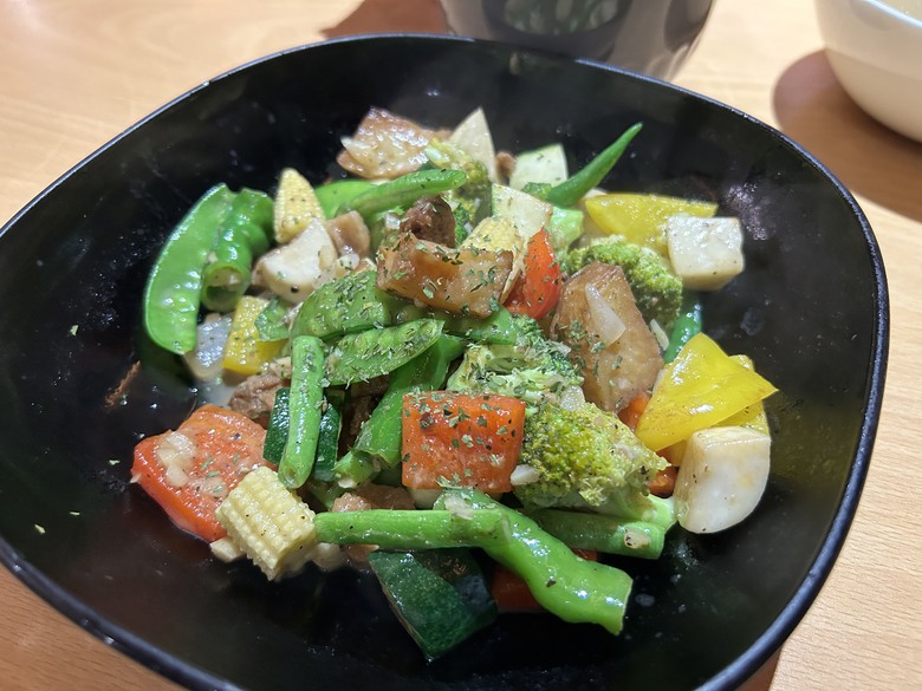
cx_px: 461
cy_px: 346
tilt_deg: -49.0
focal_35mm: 26
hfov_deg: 67.3
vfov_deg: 53.1
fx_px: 693
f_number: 1.5
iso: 320
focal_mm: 5.7
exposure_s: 1/60
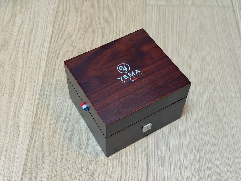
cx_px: 120
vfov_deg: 30.3
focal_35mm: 48
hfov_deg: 39.7
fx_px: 334
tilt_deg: -54.0
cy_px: 90
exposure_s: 1/33
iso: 400
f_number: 1.78
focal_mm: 6.76
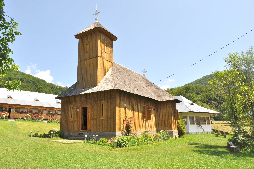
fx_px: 190
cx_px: 127
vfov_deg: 47.8
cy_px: 84
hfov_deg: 67.4
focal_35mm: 27
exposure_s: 1/350
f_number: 9.5
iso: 200
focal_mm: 18
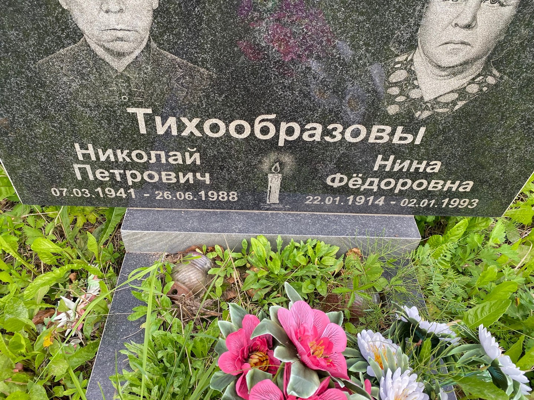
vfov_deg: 53.1
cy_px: 200
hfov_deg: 67.3
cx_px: 267
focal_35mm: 26
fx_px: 401
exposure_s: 1/271
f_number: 1.8
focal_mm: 4.25
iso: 32
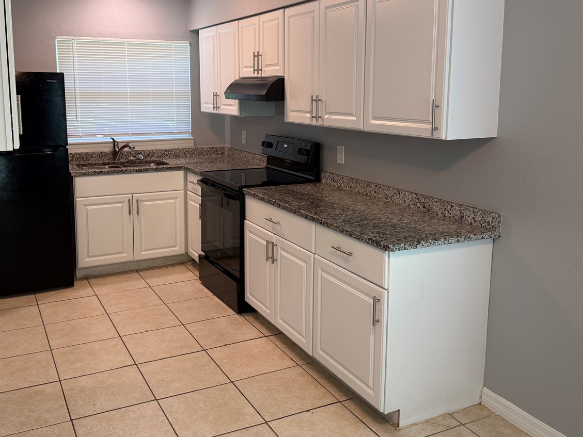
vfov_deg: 41.6
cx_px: 257
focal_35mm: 34
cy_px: 174
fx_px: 573
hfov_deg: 53.8
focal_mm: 6.76
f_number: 1.78
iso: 160
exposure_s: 1/120
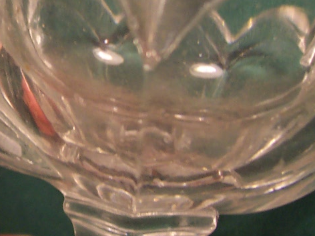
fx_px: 855
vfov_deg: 15.7
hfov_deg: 20.4
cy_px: 81
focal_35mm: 94
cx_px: 29
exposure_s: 1/60
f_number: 2.8
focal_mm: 5.6
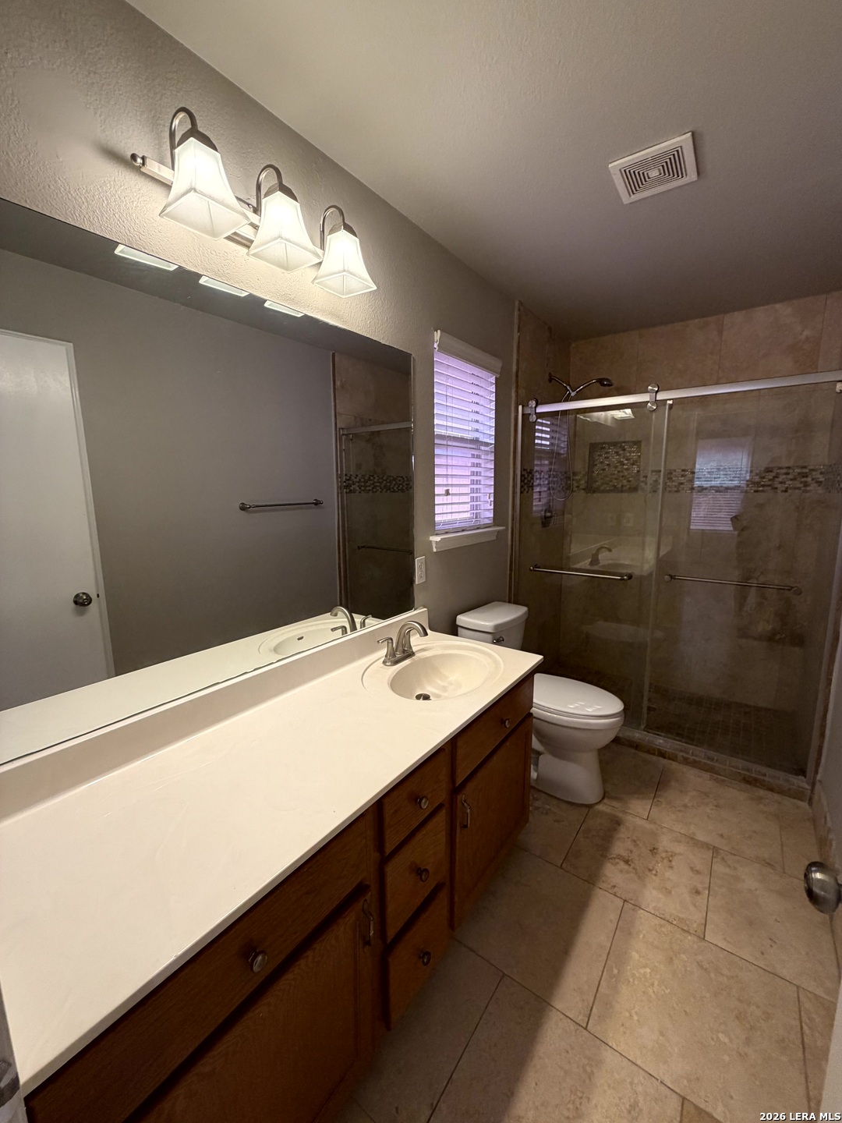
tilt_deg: -9.0
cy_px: 562
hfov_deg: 85.7
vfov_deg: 102.1
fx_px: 454
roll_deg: +0.4
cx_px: 421
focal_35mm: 14
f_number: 2.2
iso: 250
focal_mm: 2.22
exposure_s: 1/120
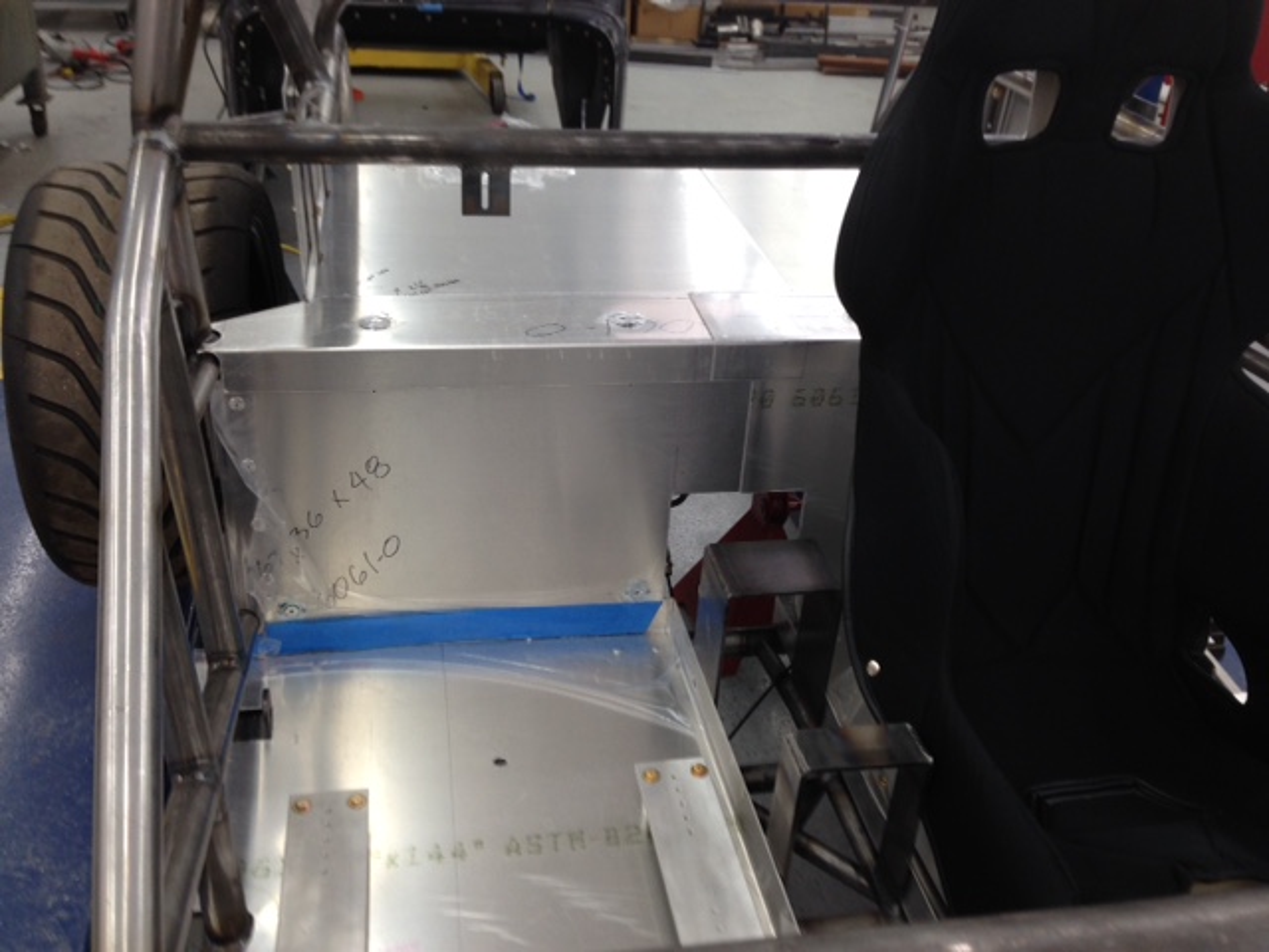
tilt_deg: -29.1
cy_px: 476
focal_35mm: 33
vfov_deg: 42.9
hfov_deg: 55.4
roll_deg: -4.1
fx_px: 1210
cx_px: 634
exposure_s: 1/40
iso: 50
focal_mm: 4.12
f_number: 2.4
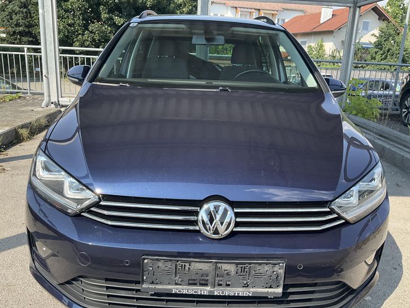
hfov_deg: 56.8
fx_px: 379
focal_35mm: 32
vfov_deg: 44.1
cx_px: 208
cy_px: 168
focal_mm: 3
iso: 25
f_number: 1.8
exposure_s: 1/627
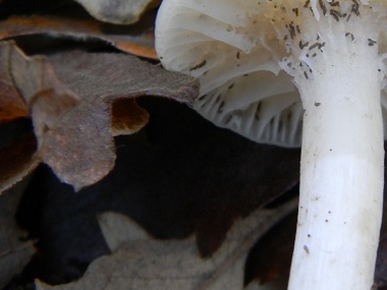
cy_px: 91
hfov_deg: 13.9
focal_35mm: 141
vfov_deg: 10.5
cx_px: 354
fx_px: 1576
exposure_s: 1/30
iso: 171
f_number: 4.3
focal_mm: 12.2
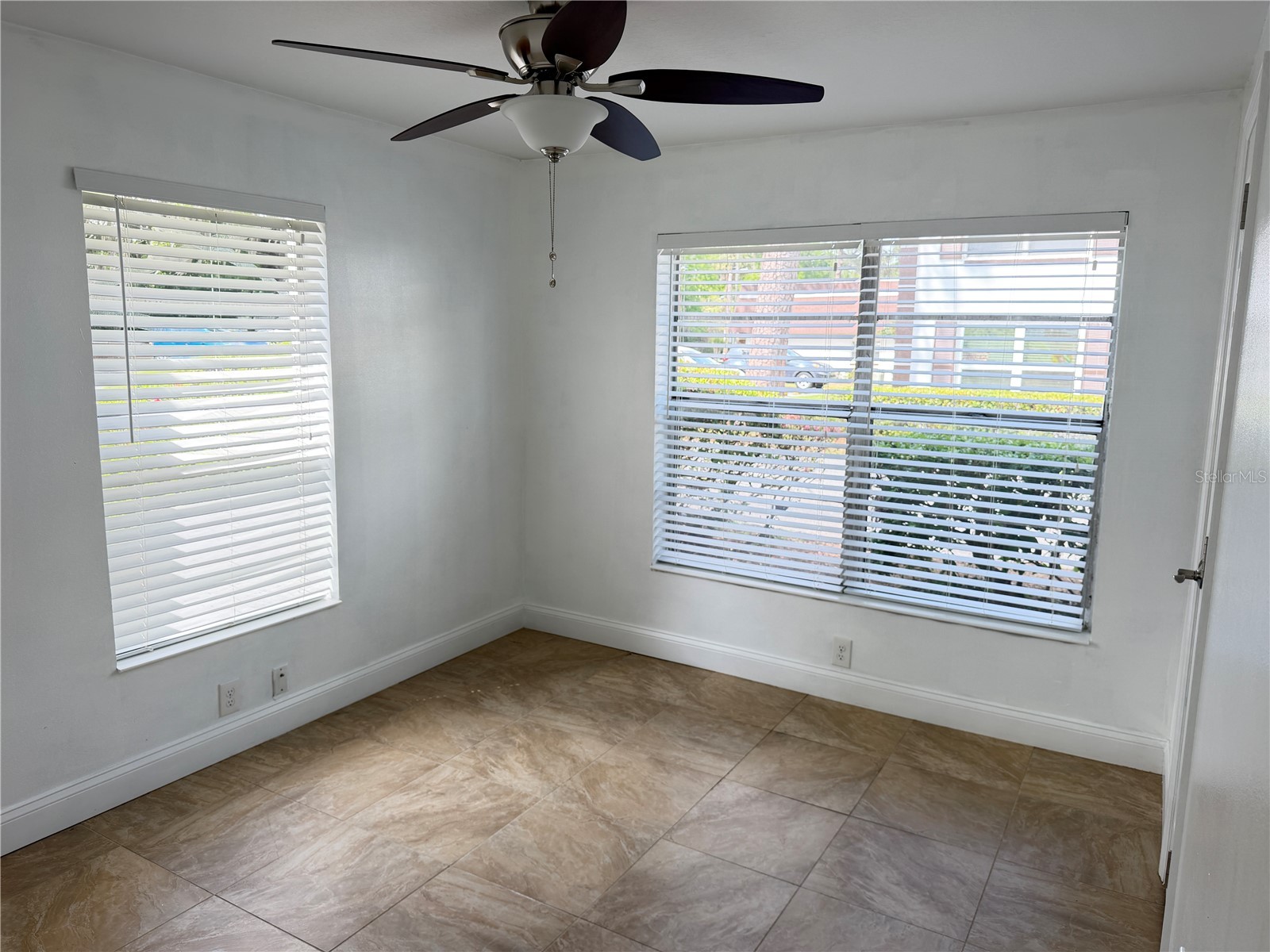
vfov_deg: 56.8
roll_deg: -0.5
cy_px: 476
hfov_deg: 71.6
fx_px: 881
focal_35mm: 24
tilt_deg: -7.0
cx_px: 635
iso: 80
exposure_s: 1/214
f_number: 1.78
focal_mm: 6.76
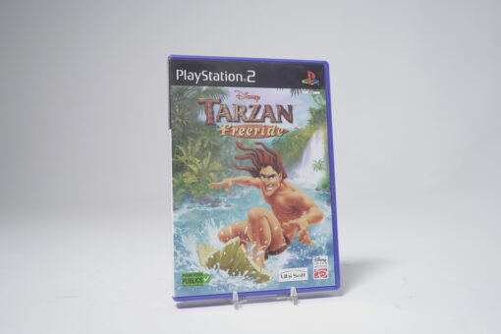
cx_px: 250
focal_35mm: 34
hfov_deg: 55.8
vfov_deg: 38.9
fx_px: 473
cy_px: 167
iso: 125
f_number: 5.6
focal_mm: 34
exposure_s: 1/4
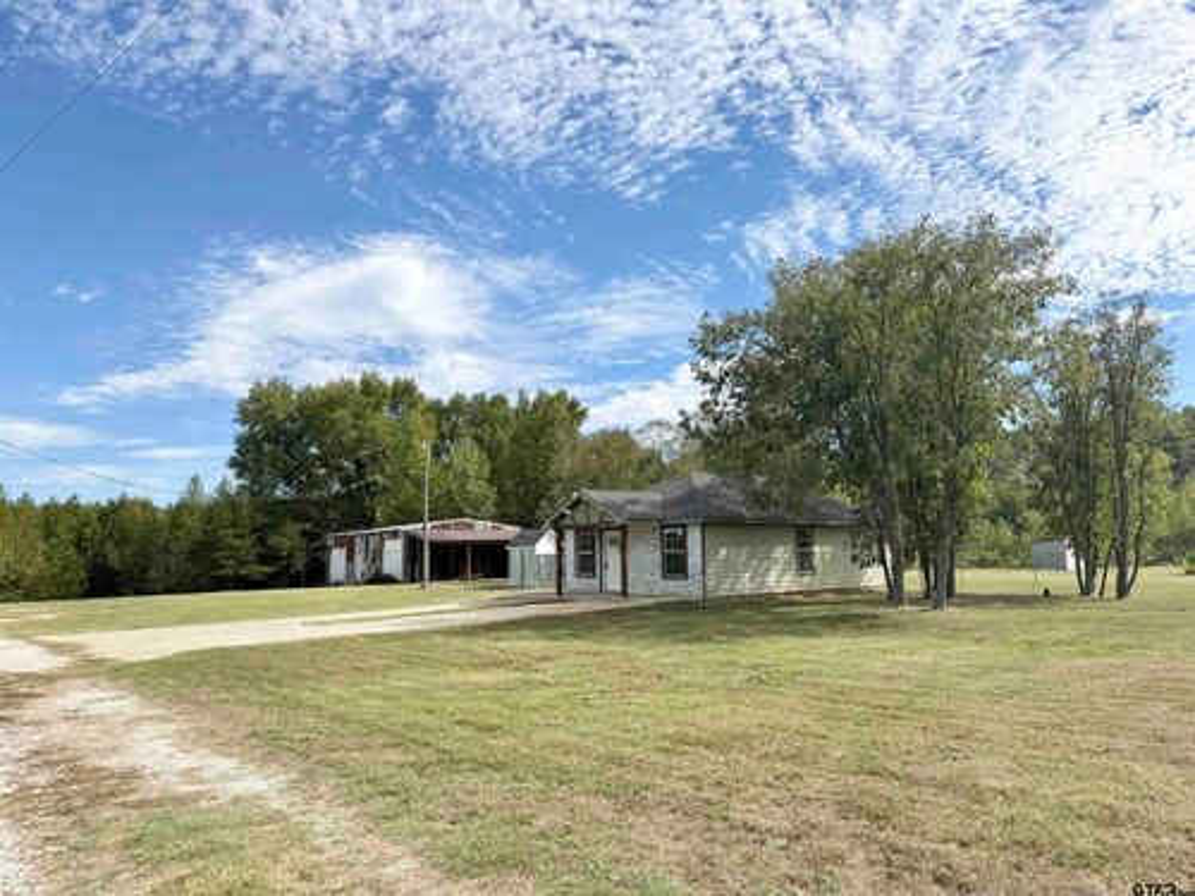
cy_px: 448
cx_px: 598
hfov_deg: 71.6
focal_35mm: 24
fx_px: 829
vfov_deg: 56.8
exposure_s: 1/5319
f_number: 1.78
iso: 80
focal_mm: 6.76
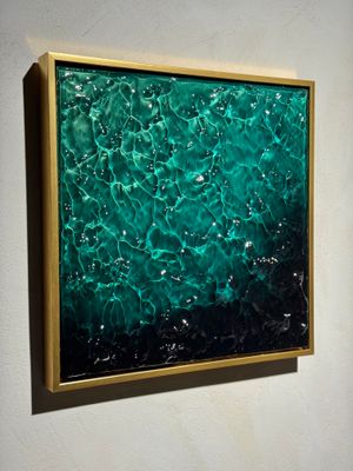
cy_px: 236
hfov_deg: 30.3
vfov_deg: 39.7
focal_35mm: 48
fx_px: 653
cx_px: 176
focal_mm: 6.8
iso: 50
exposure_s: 1/121
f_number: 1.8
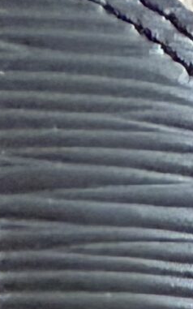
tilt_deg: -24.0
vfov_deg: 9.9
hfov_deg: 7.5
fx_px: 1440
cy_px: 854
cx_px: -117
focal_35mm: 171
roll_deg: -2.2
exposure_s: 1/60
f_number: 2.2
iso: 500
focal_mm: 2.22
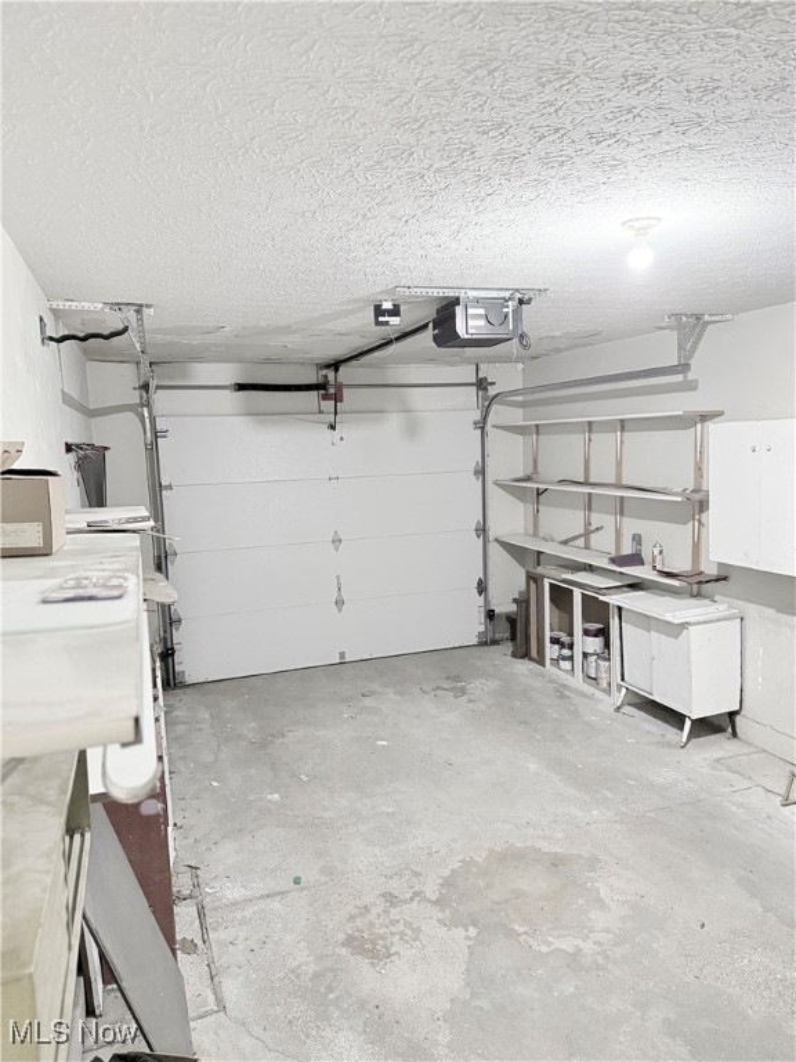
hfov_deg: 56.8
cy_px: 531
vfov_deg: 71.6
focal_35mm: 24
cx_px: 398
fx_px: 736
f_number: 1.78
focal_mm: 6.76
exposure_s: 1/60
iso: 640
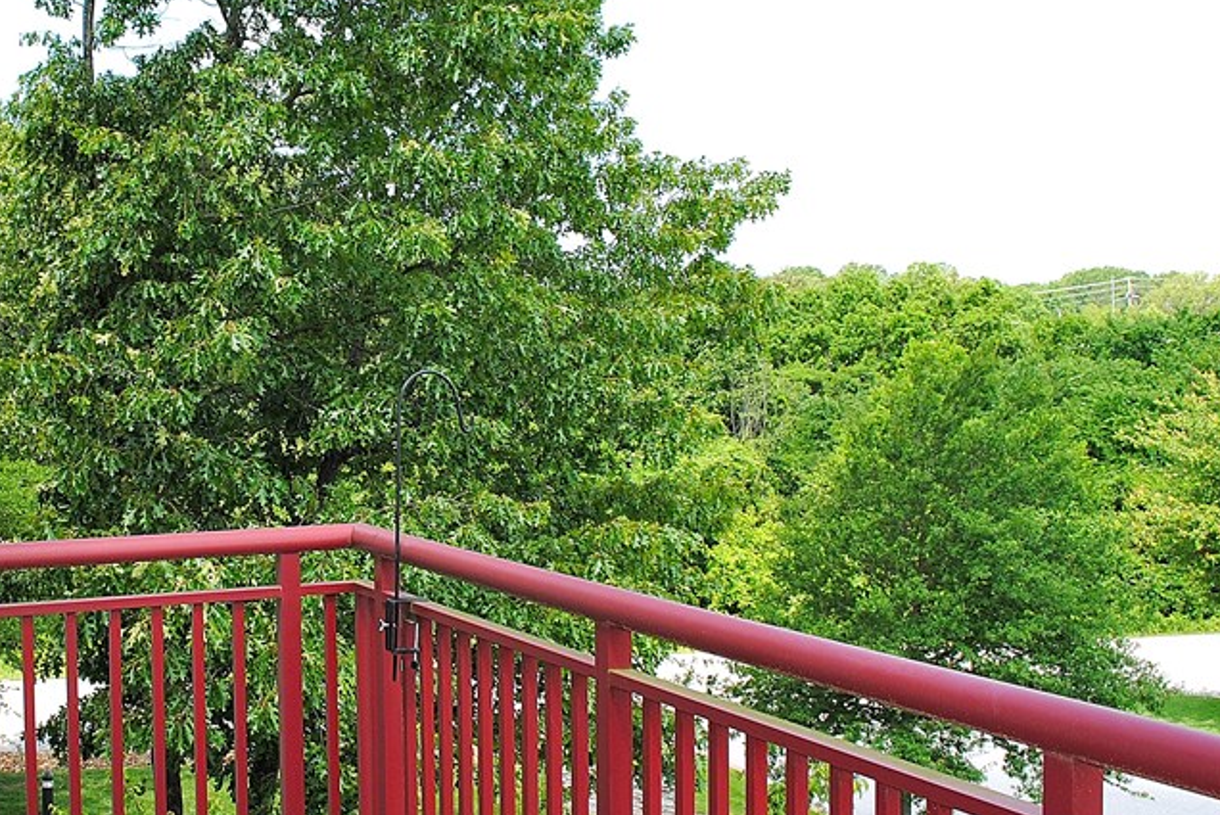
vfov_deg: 29.3
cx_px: 381
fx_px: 1560
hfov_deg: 42.0
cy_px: 359
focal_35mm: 46
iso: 100
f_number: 5.6
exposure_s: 1/200
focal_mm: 18
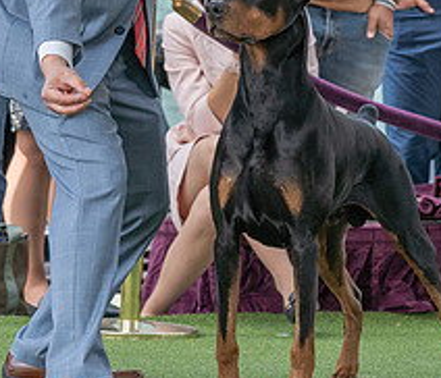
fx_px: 5037
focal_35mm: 375
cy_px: -65
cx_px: 280
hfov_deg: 5.0
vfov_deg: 4.3
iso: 500
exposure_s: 1/800
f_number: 4.5
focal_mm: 118
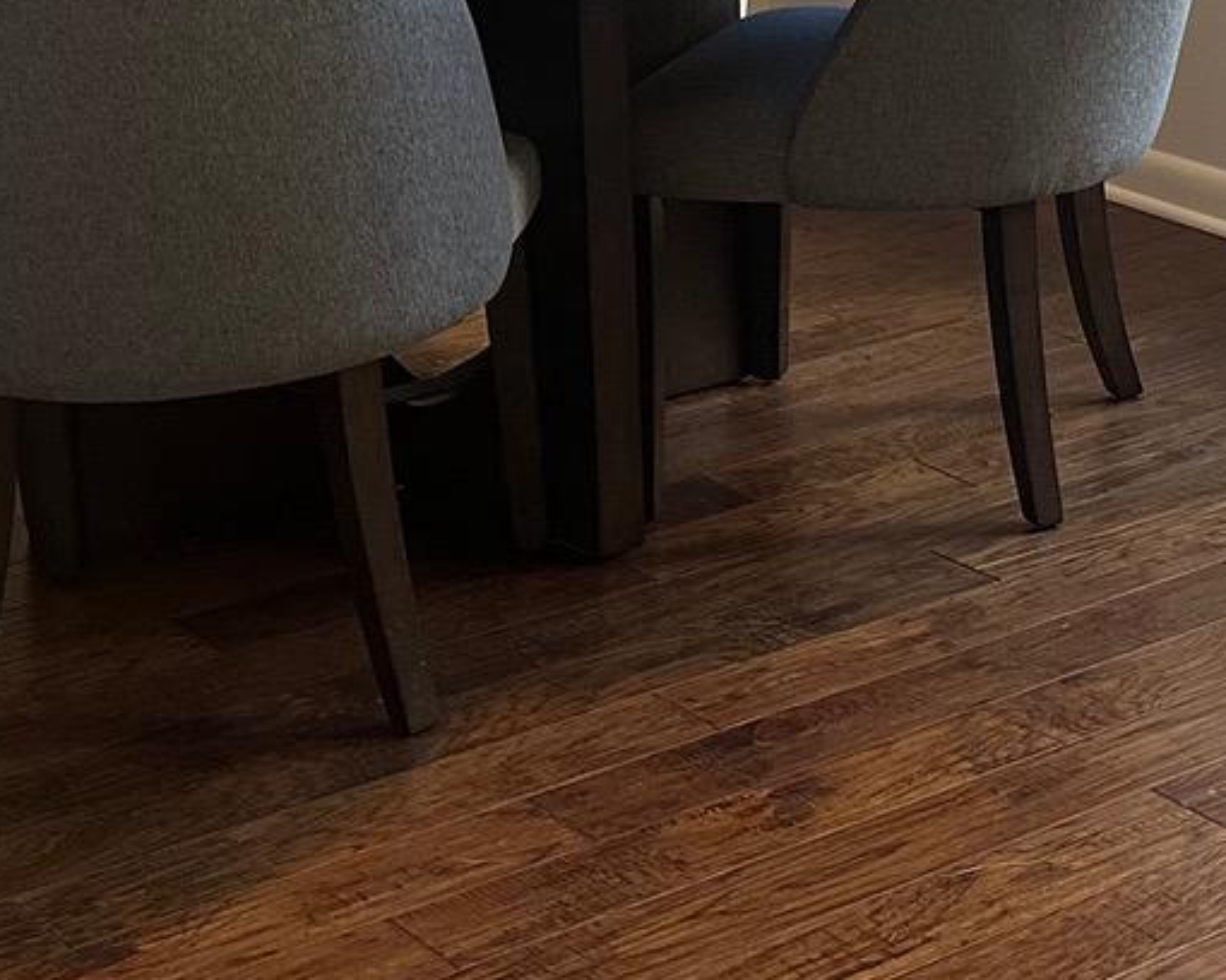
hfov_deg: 18.9
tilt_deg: -12.2
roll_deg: +0.0
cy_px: -17
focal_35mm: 94
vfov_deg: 16.0
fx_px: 3411
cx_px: 1603
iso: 200
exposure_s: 1/120
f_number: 1.78
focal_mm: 6.86
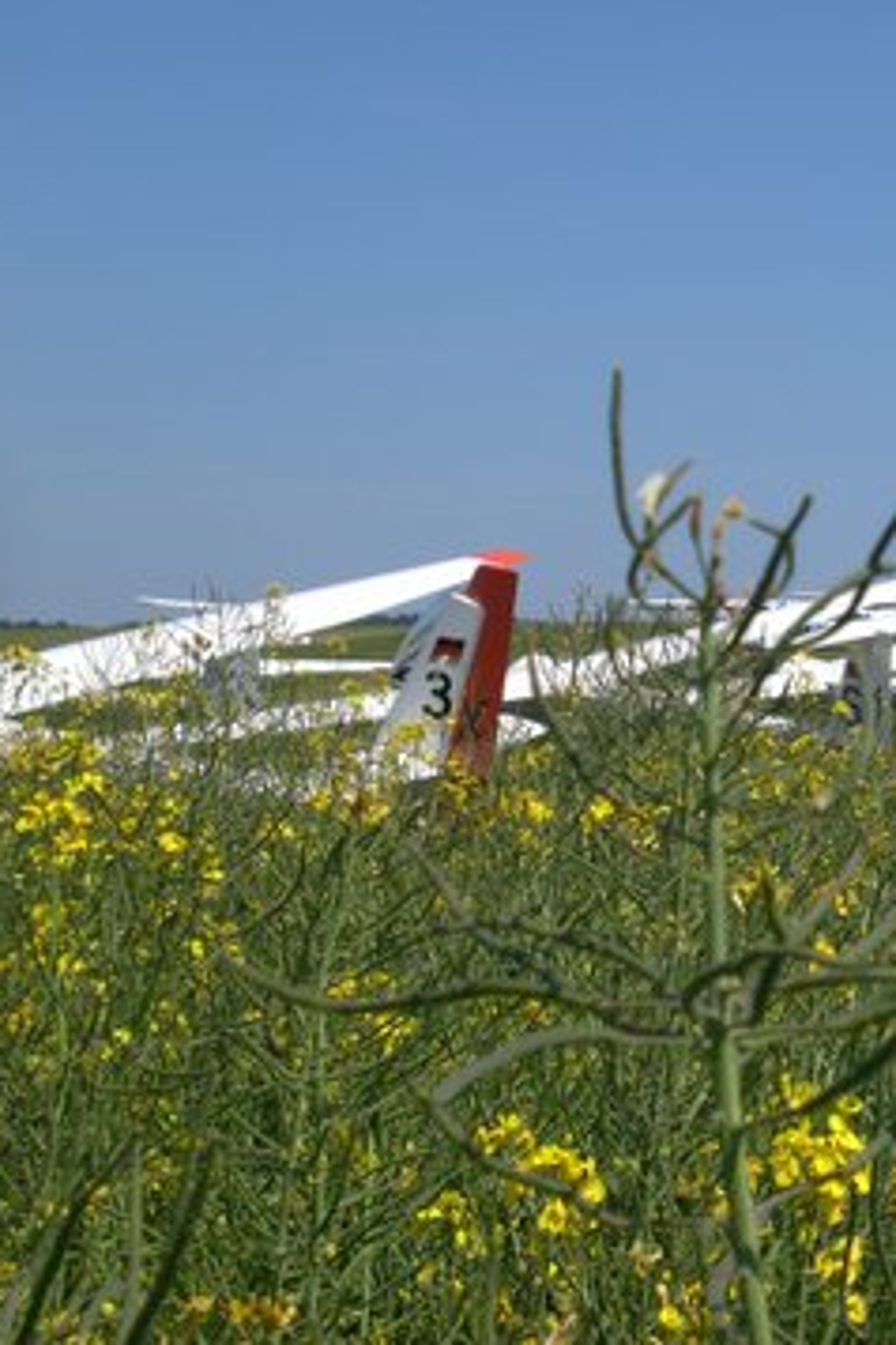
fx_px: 3285
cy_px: 674
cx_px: 870
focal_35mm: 88
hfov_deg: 15.3
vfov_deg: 23.1
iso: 50
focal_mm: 10.4
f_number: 5.7
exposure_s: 1/500
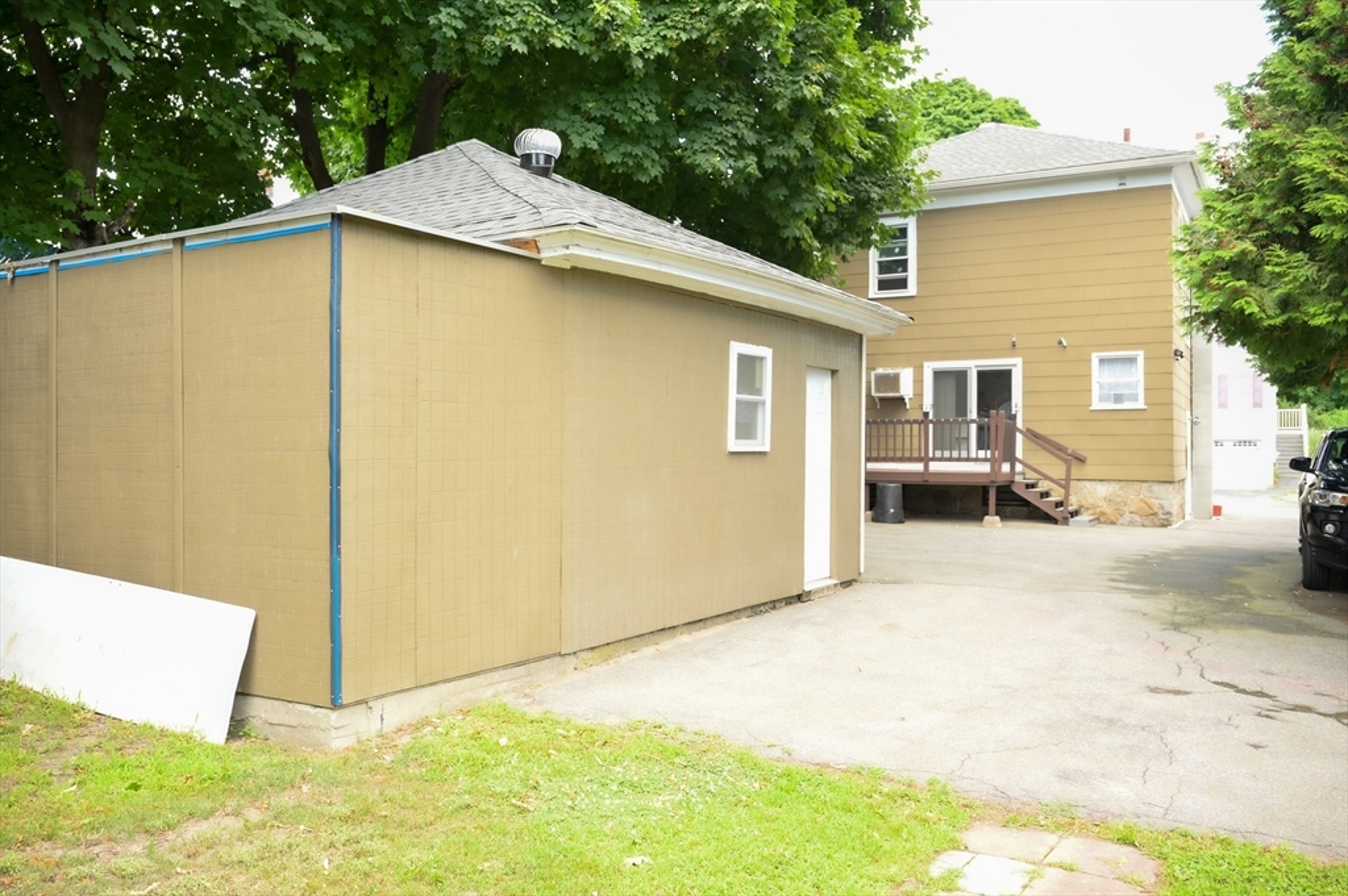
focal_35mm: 30
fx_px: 1104
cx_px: 674
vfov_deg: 44.2
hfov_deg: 62.8
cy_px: 448
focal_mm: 29.5
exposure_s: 1/80
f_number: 5
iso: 320
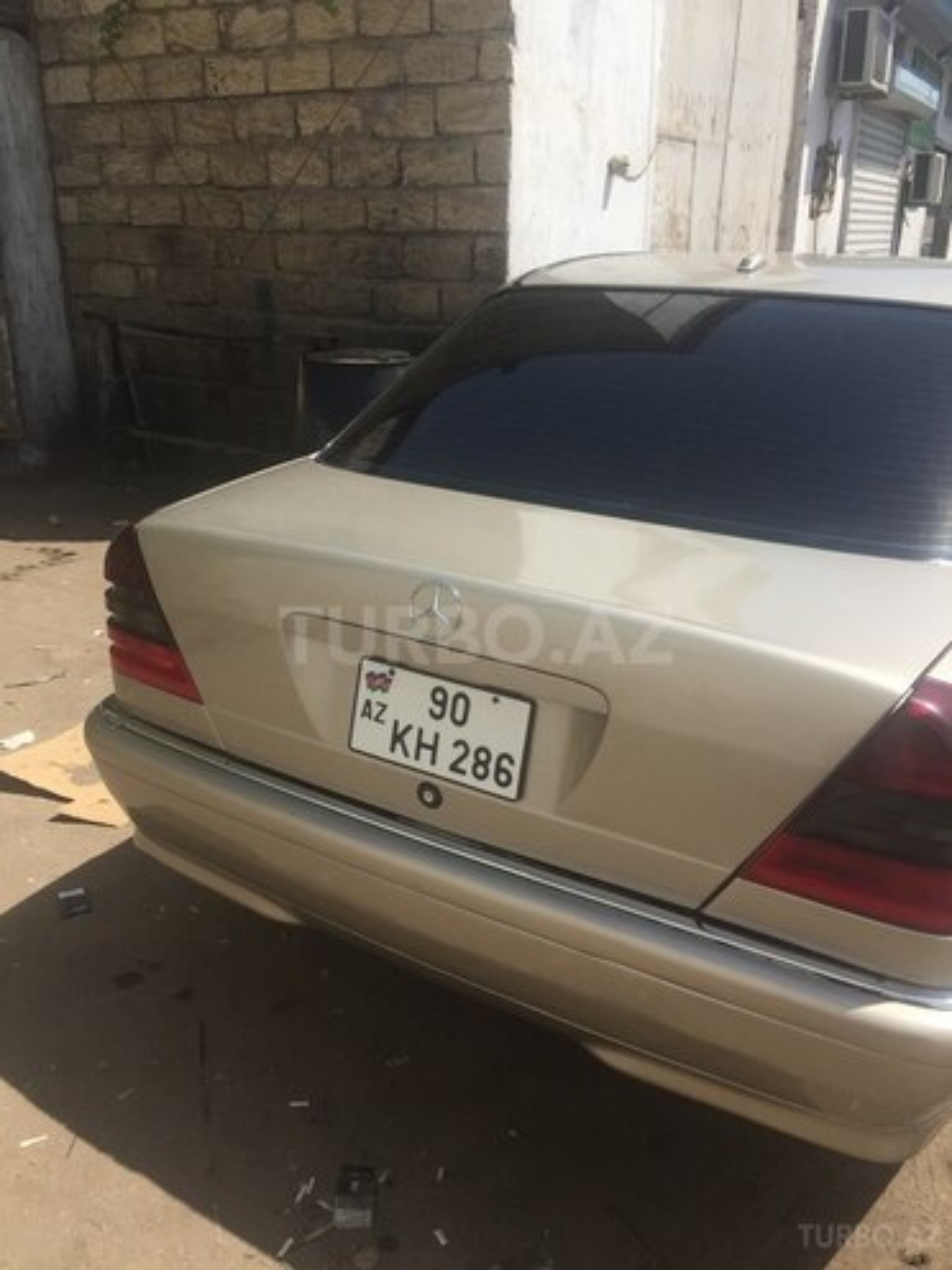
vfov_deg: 61.7
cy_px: 635
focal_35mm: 29
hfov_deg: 48.2
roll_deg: -1.0
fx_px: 1063
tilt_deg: -21.3
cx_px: 476
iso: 32
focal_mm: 4.15
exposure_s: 1/1799
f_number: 2.2
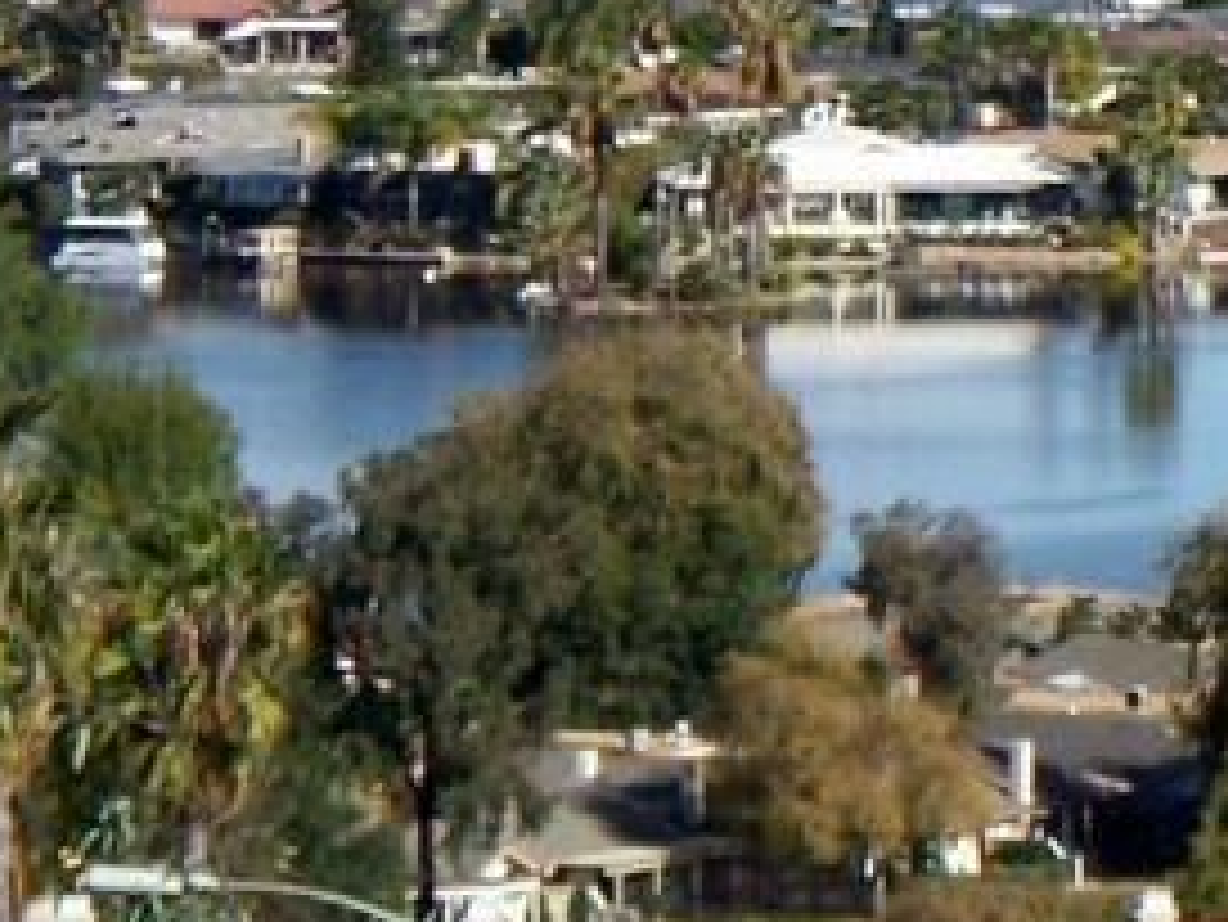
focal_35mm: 439
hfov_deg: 4.5
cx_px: 1966
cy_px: -472
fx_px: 15580
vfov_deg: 3.4
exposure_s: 1/500
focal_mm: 19.2
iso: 64
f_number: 4.4
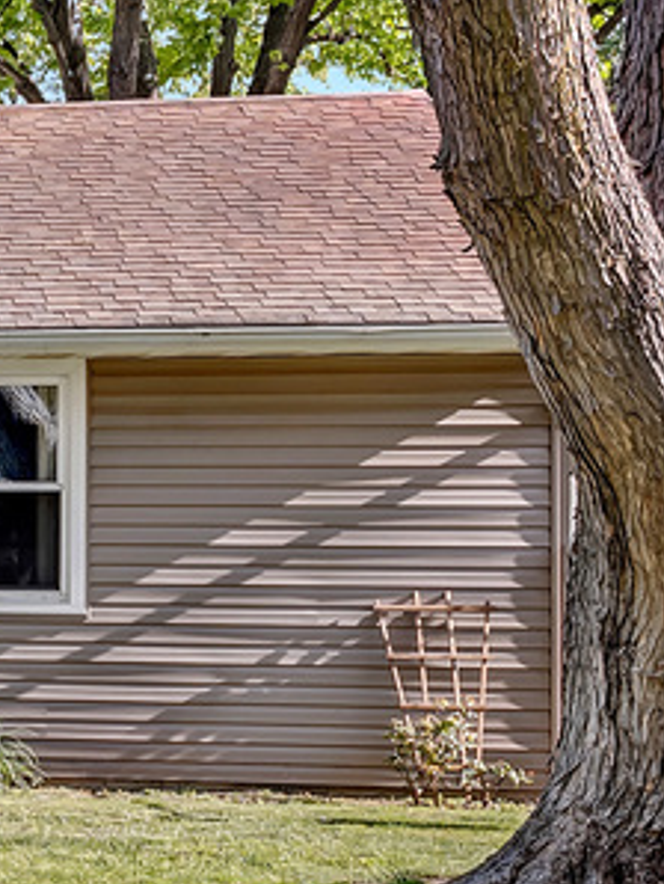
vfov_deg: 20.8
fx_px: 2401
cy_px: 507
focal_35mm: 94
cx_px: -940
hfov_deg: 12.4
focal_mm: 18
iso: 500
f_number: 8
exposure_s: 1/400
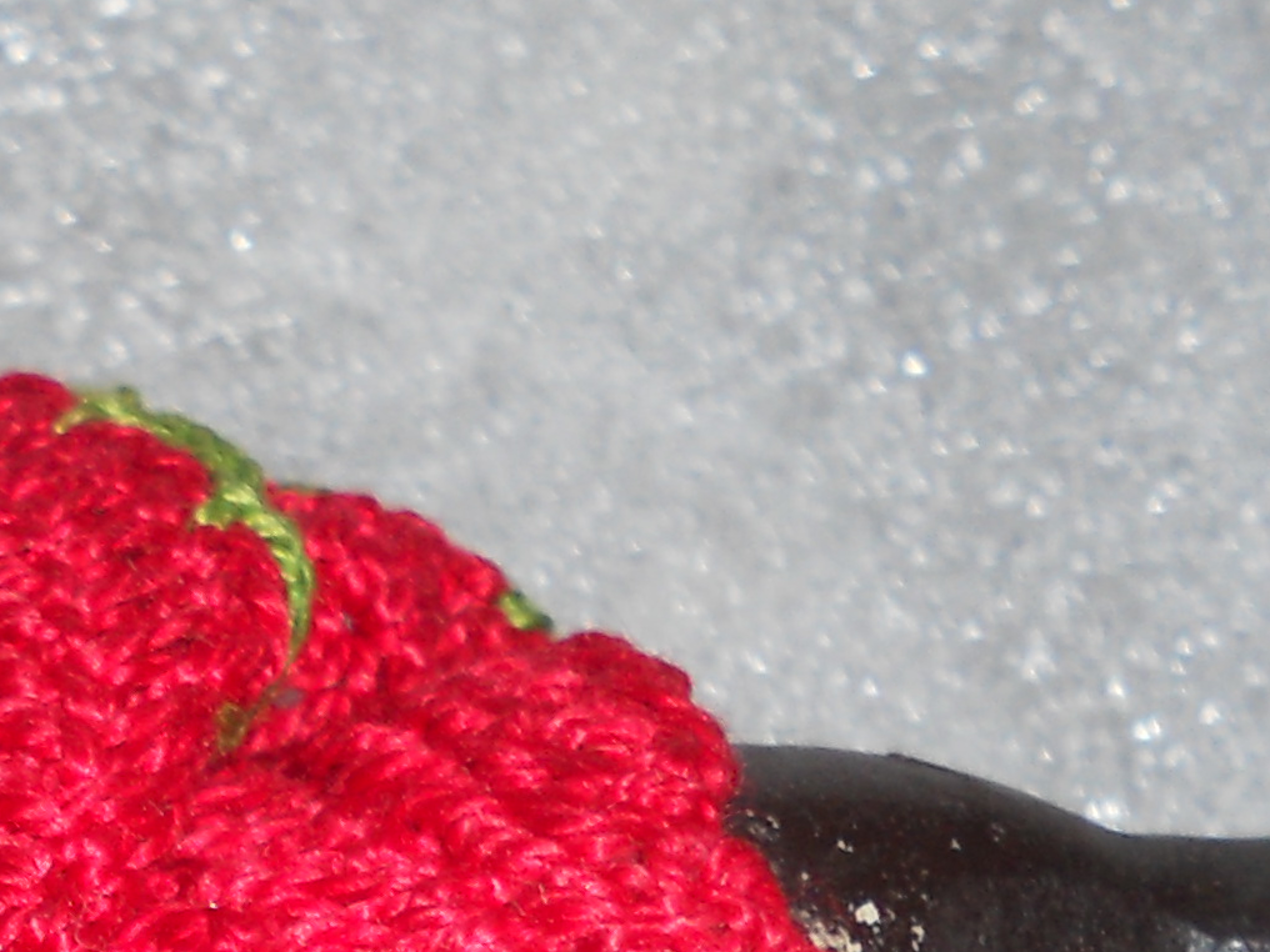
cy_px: 1613
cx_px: -682
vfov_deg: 11.1
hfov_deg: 14.5
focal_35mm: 126
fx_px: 4623
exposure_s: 1/25
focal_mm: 5.8
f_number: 8.8
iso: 80
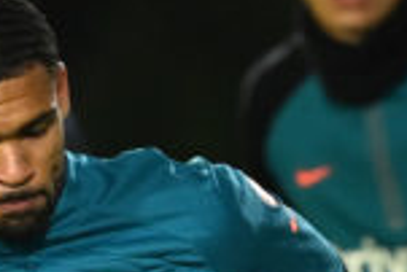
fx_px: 30746
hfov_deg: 0.8
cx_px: 67
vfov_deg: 0.5
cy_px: 629
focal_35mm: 2717
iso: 3200
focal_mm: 400
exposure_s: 1/1000
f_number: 2.8
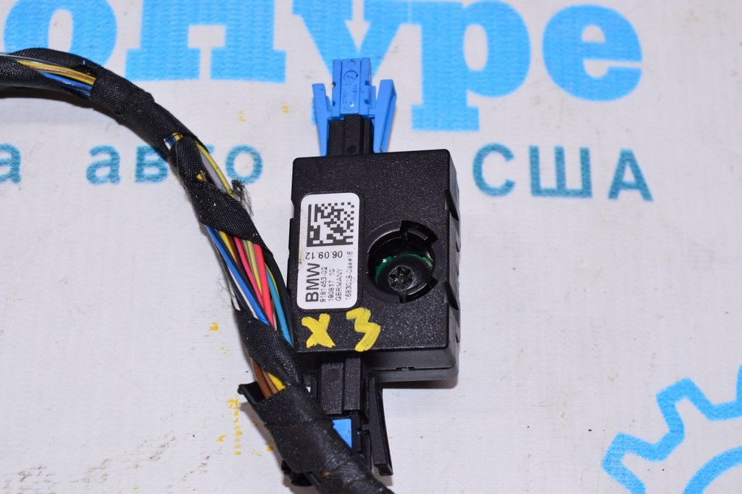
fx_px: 1699
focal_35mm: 82
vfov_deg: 16.5
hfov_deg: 24.6
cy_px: 247
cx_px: 371
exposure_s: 1/200
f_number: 8
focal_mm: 55
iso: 1600
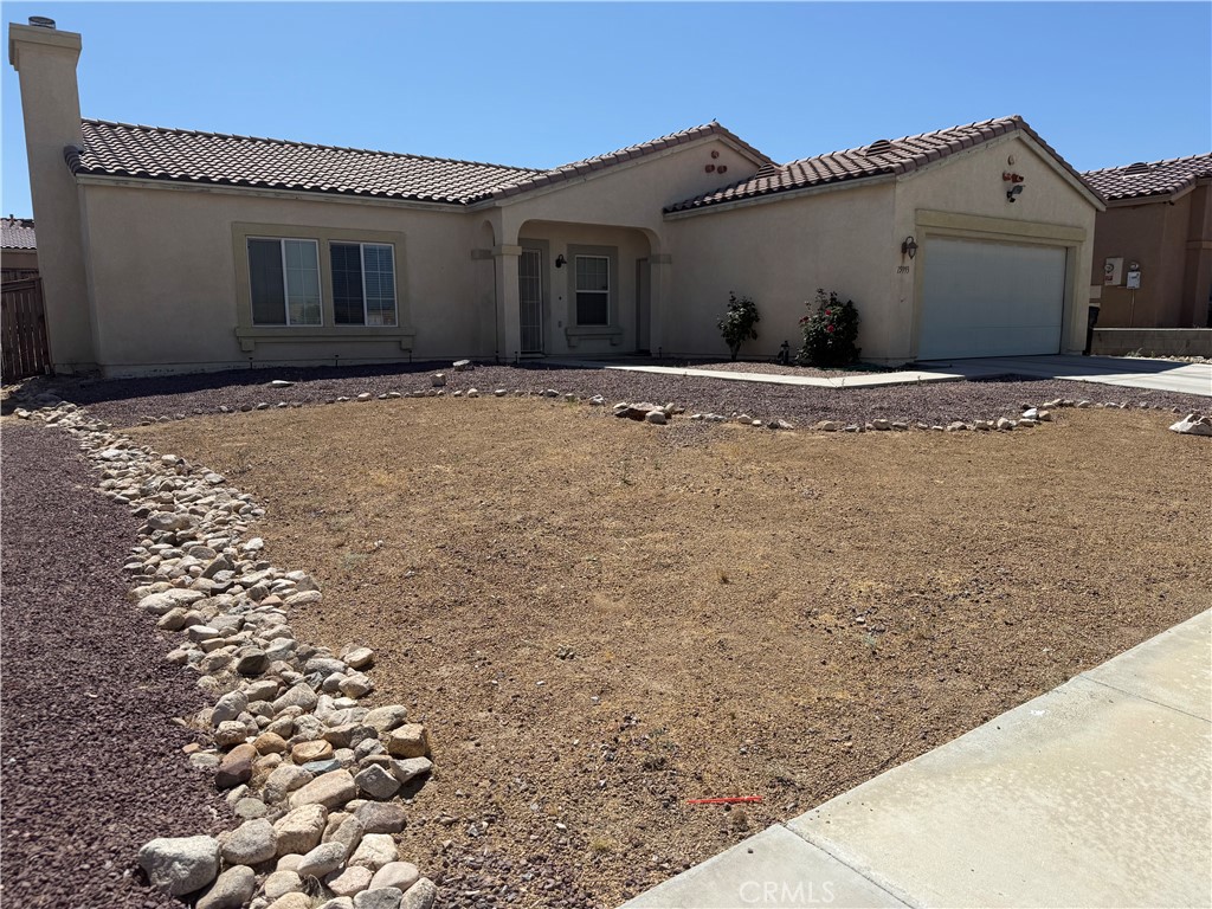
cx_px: 606
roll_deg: +0.2
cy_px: 454
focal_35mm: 24
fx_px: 840
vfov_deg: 56.8
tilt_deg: -8.0
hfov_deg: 71.6
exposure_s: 1/6173
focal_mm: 6.76
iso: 80
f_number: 1.78
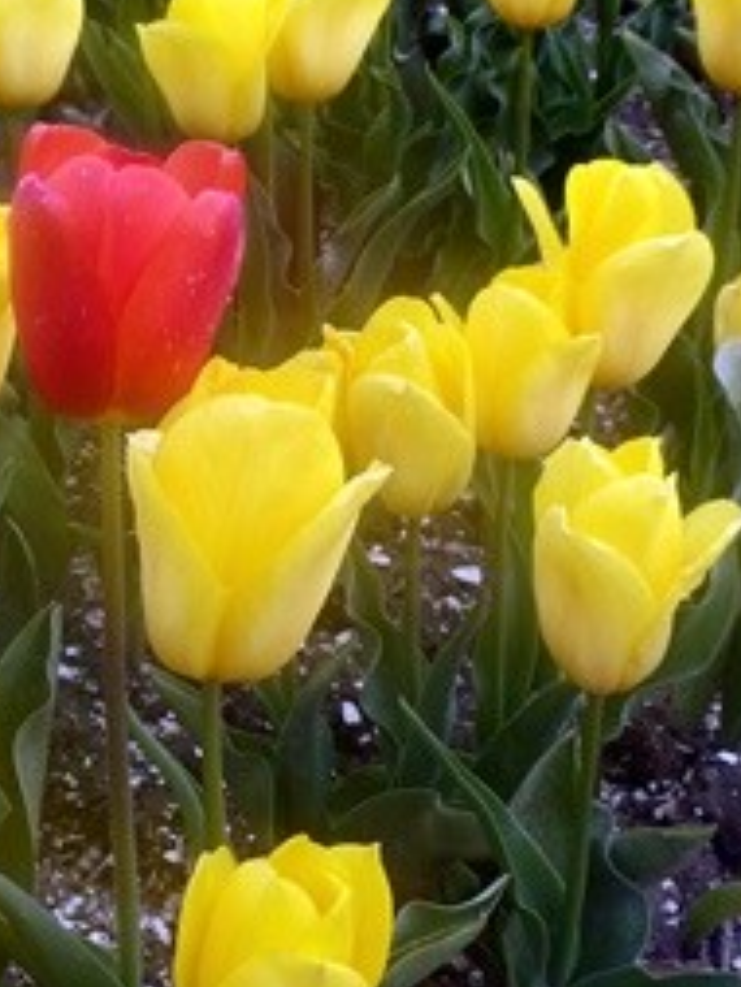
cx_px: 168
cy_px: 435
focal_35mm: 83
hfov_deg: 17.7
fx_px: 2367
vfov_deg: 23.5
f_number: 3.8
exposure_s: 1/200
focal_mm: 7.2
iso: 80
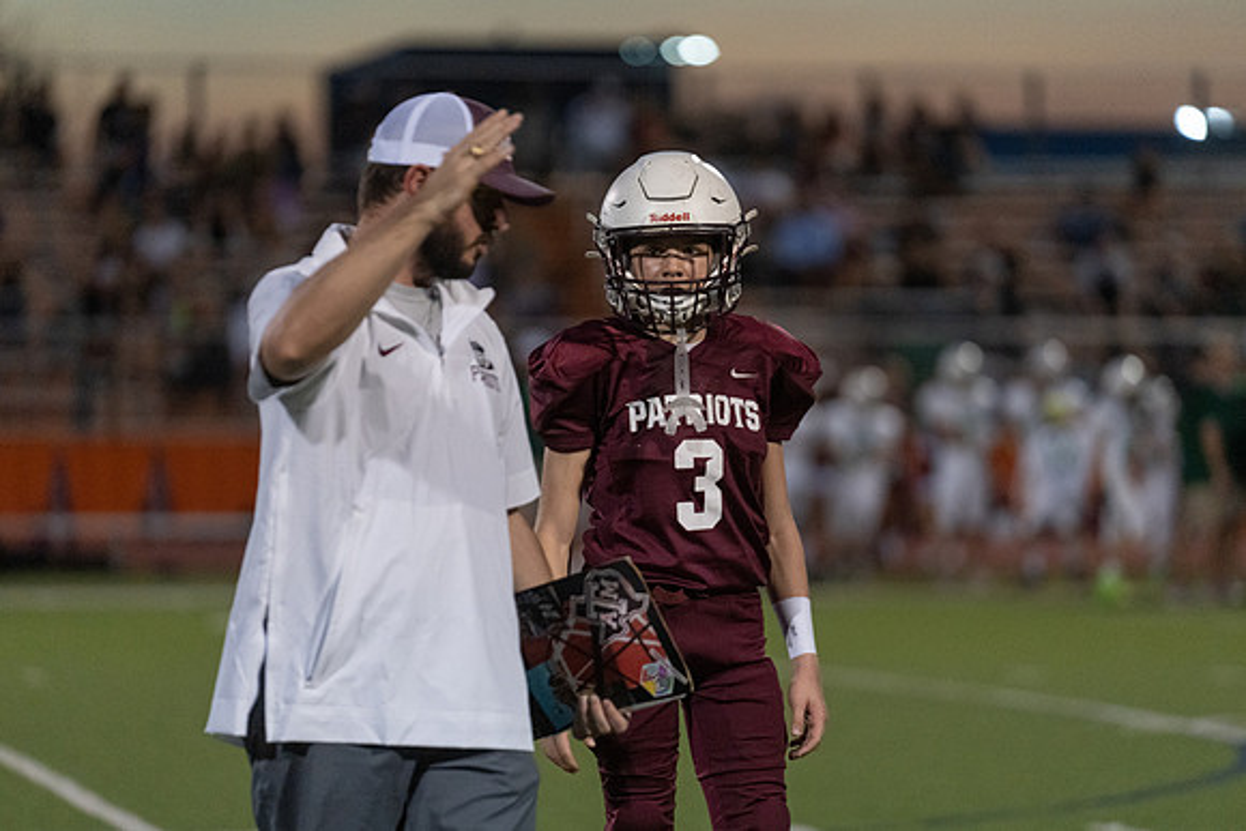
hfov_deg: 9.7
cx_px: 623
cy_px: 416
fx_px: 7373
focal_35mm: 213
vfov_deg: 6.5
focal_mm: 200
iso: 4000
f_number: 2.8
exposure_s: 1/1000
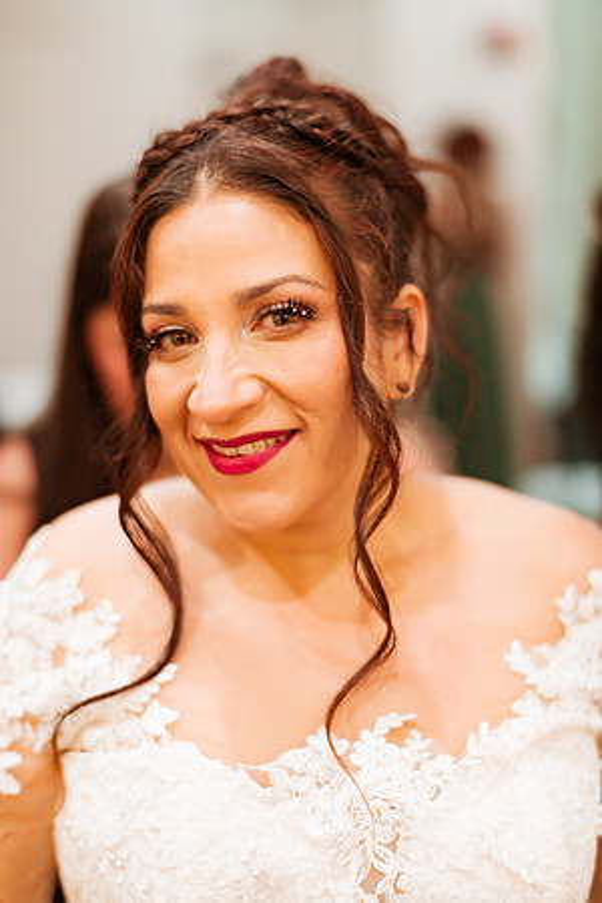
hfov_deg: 23.4
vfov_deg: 34.5
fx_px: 1455
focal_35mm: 58
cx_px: 301
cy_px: 452
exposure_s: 1/640
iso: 1000
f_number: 1.4
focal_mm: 58
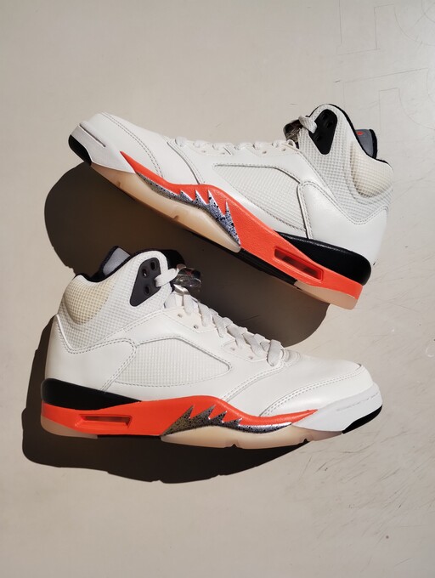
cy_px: 289
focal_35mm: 28
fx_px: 468
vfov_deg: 63.4
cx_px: 218
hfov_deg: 49.9
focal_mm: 4.27
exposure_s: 1/1943
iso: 100
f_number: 1.8
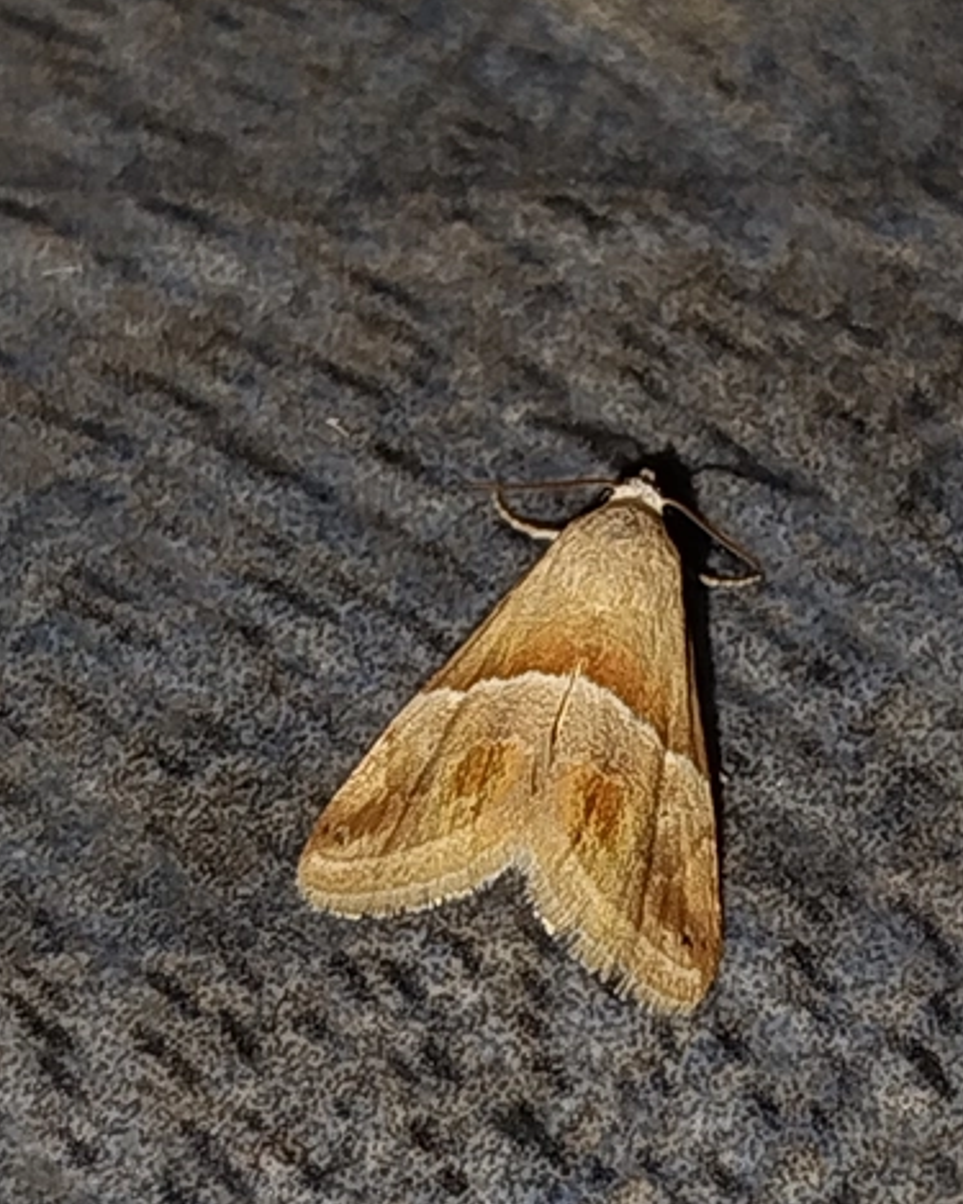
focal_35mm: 156
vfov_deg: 12.4
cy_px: 619
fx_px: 5560
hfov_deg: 9.9
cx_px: 586
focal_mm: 5.31
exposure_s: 1/50
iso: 64
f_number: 1.7
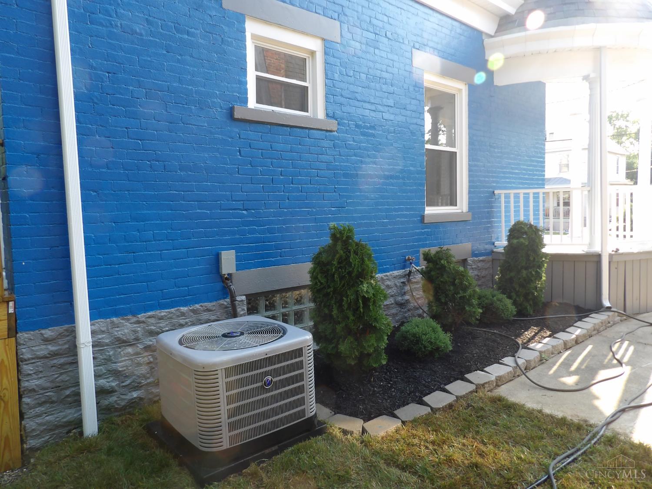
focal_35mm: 24
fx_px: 452
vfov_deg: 56.8
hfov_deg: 71.6
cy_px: 244
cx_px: 326
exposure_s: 1/117
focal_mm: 4.3
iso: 100
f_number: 3.2
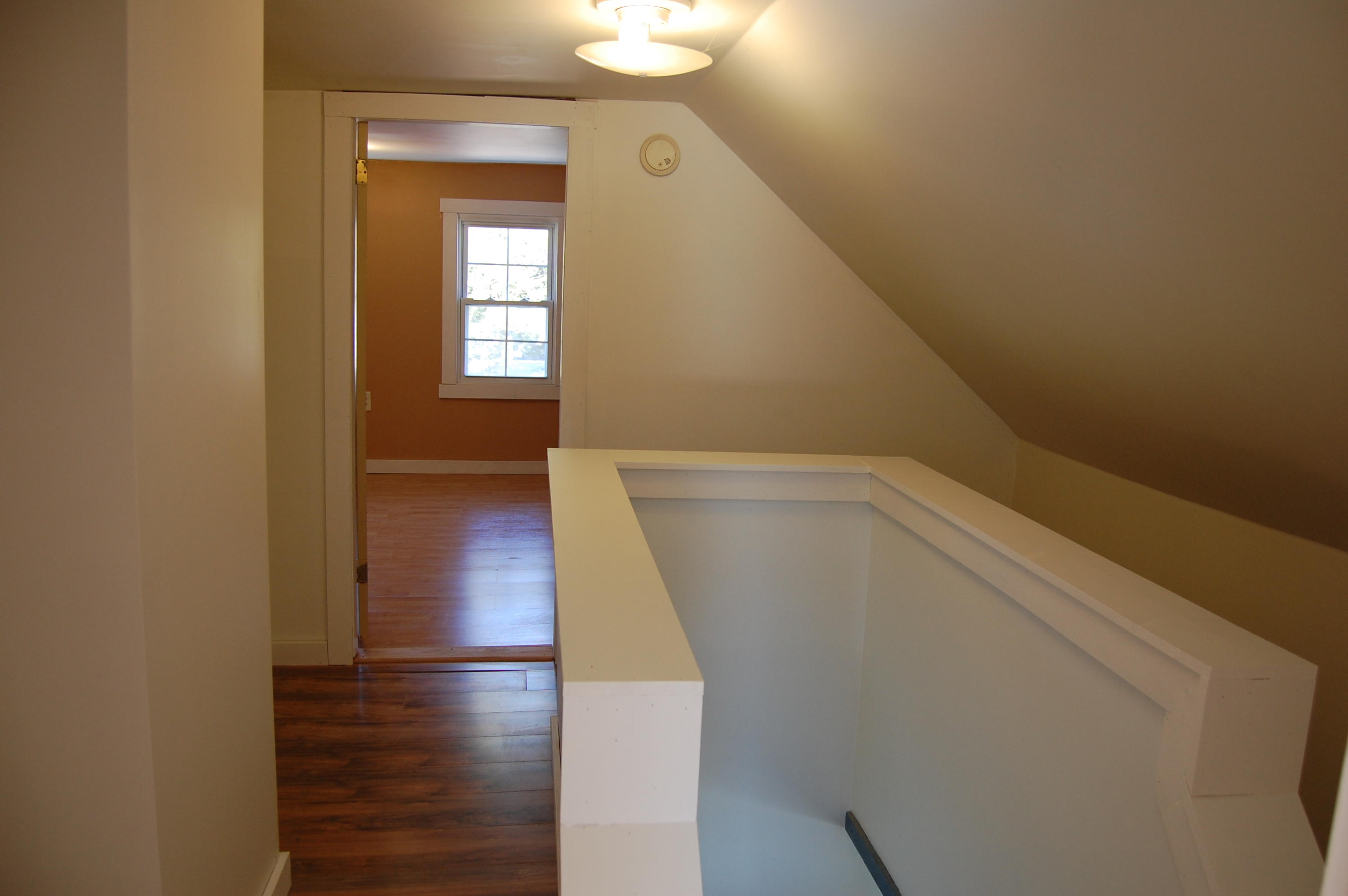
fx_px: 1010
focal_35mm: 27
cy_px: 448
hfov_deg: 67.4
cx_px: 674
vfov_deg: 47.8
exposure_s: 1/60
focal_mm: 18
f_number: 4
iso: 400
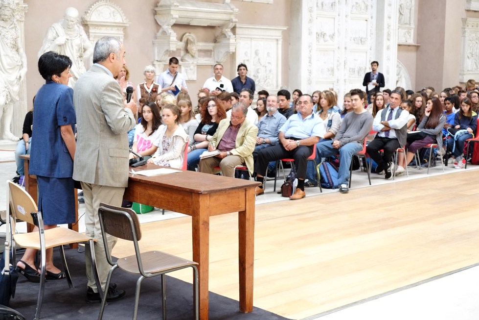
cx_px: 240
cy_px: 160
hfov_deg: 38.9
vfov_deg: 26.5
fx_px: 679
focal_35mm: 51
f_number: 3.6
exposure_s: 1/140
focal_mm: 34.3
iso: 1600
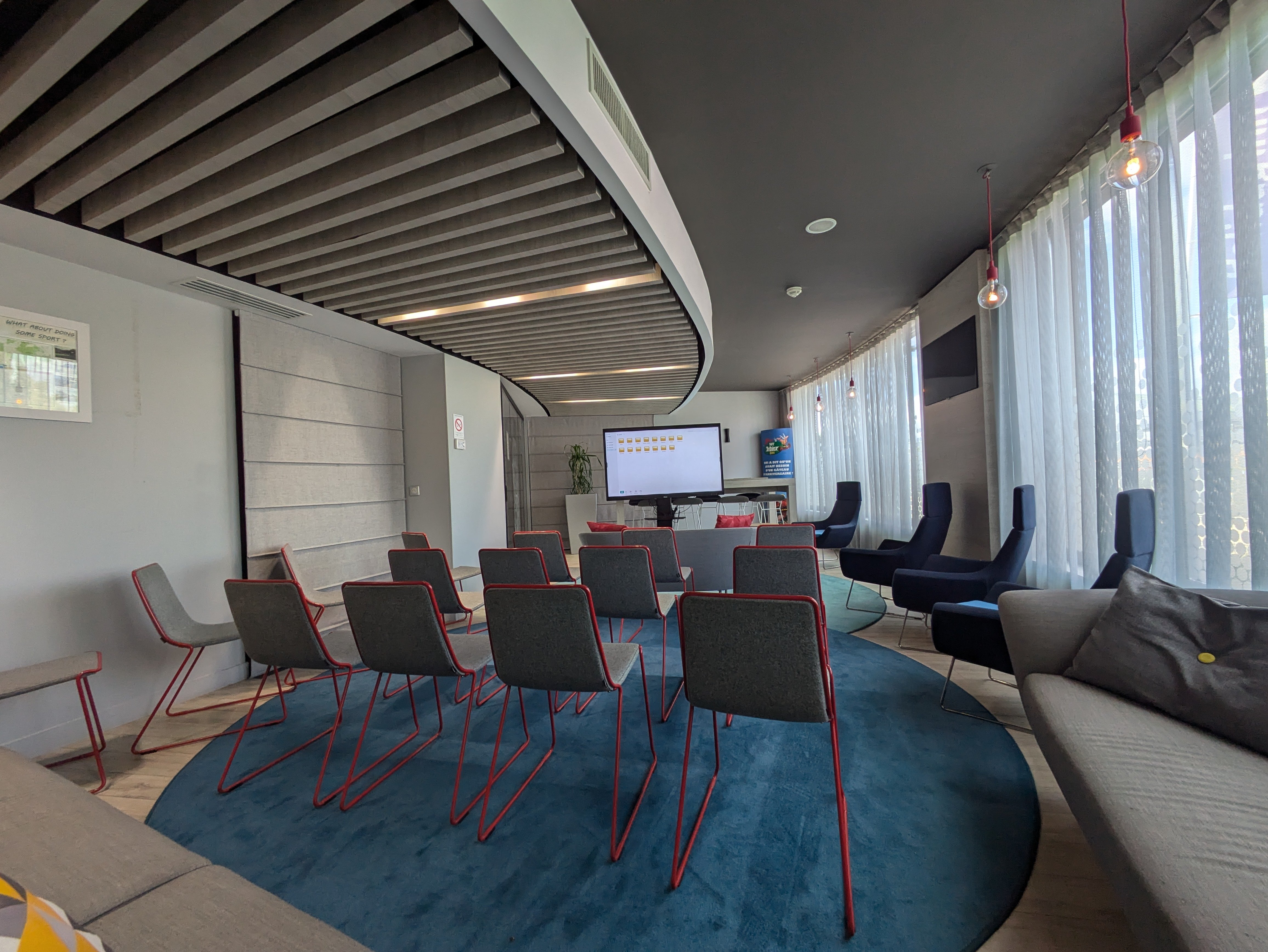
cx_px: 634
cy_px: 476
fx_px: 513
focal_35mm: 14
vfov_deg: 85.7
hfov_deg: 102.0
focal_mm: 1.83
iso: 45
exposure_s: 1/102
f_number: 2.2
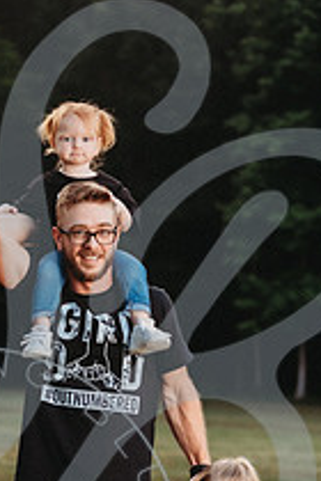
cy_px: 385
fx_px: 2006
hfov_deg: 9.1
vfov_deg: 13.6
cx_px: 73
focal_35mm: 150
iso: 200
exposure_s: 1/250
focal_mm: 70
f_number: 2.8
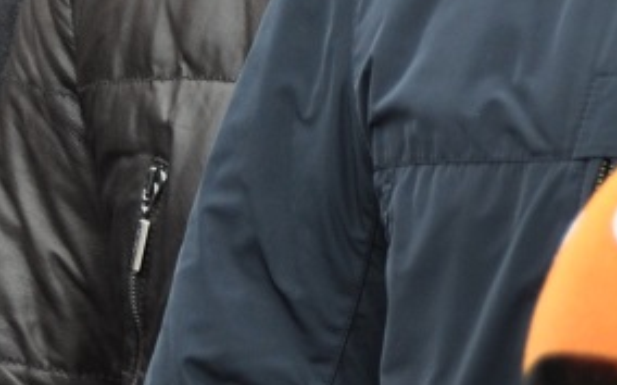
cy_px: -383
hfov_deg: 4.9
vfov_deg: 3.1
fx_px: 7174
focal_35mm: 427
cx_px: 991
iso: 280
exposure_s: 1/125
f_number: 5.6
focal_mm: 62
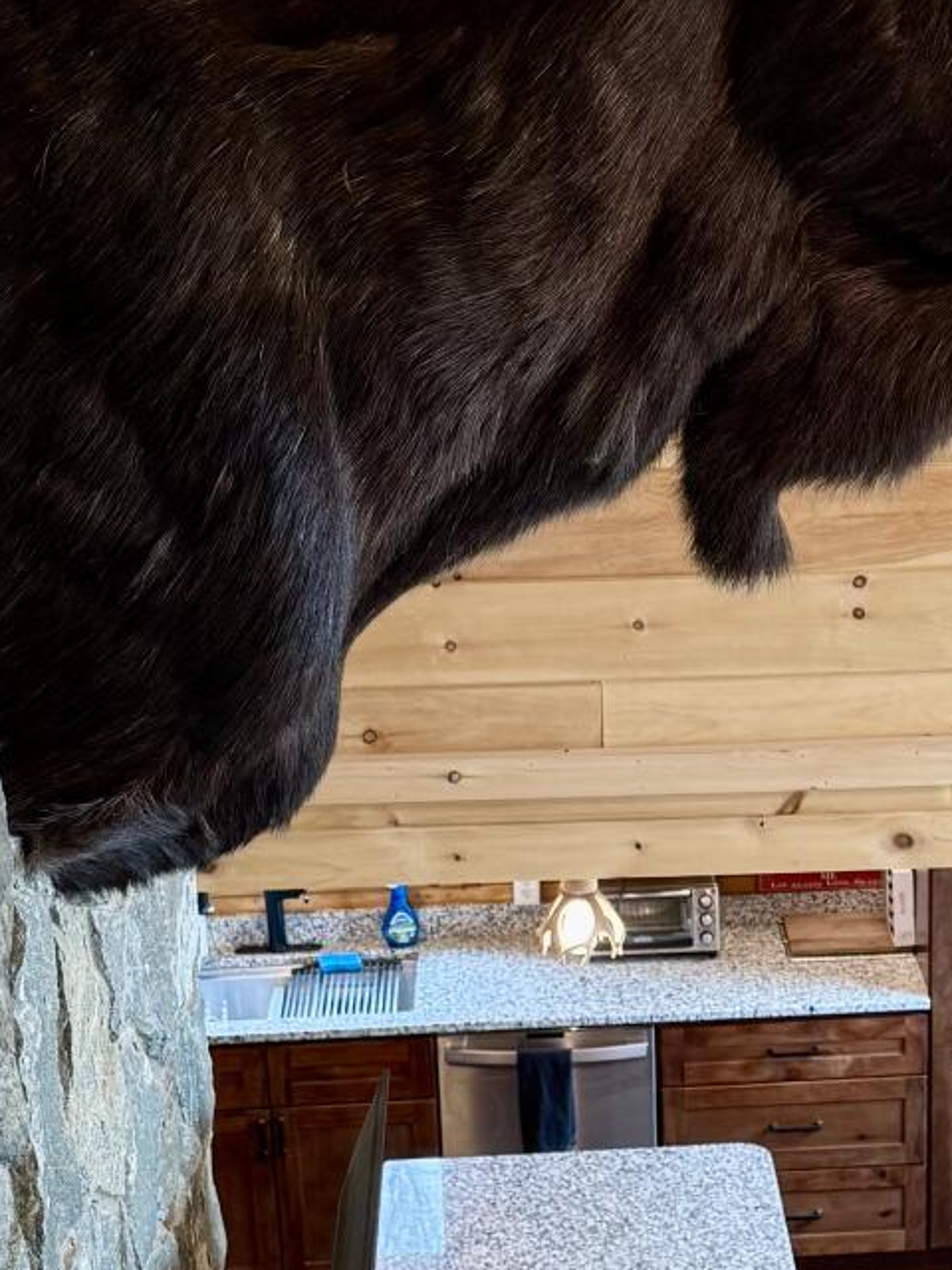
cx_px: 772
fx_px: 2750
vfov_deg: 25.8
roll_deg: +0.3
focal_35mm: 75
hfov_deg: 19.4
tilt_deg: -20.7
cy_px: 855
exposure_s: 1/60
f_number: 1.78
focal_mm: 6.76
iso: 125
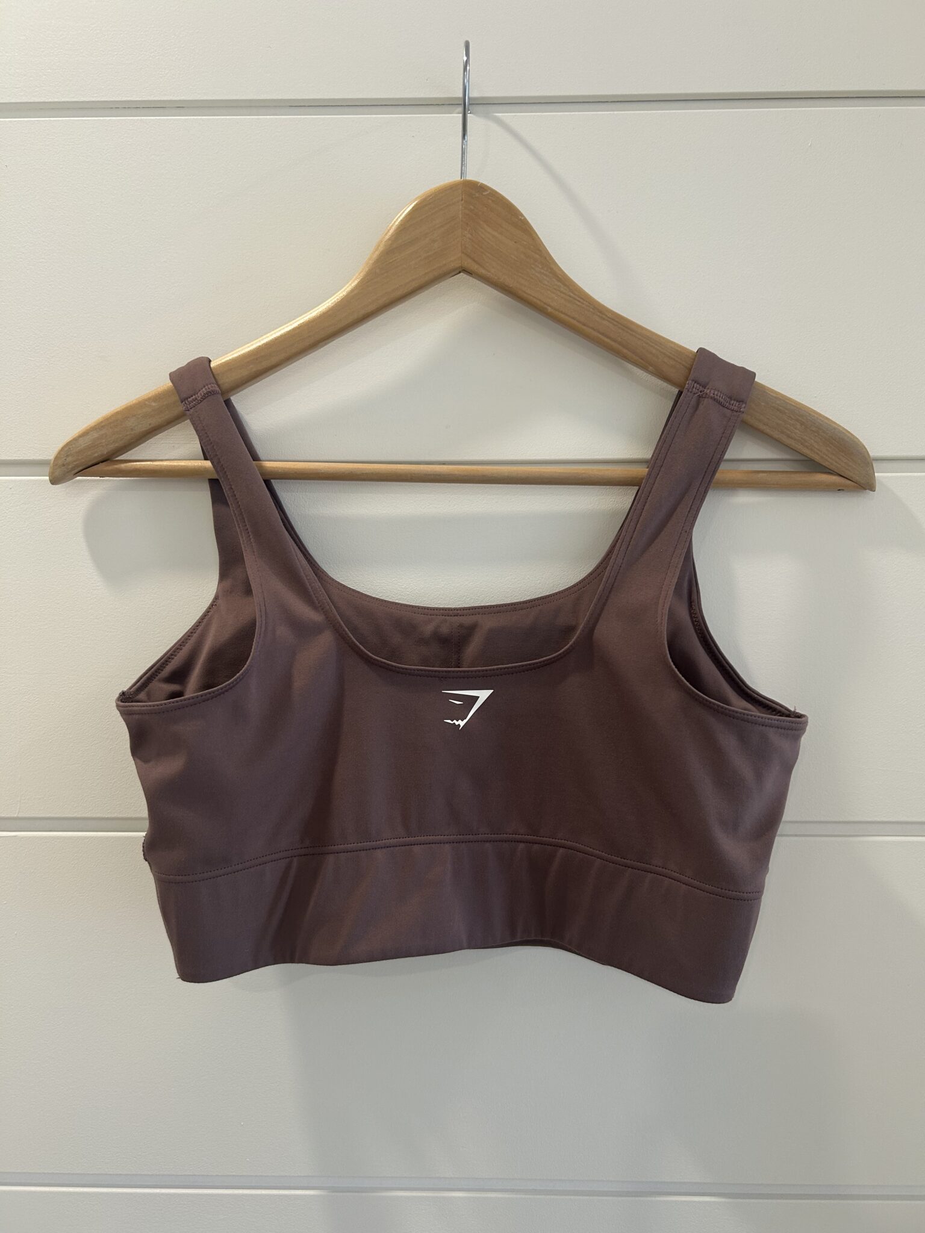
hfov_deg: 53.1
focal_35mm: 26
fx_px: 926
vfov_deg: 67.3
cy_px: 616
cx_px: 462
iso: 80
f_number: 1.5
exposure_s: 1/60
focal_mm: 5.7
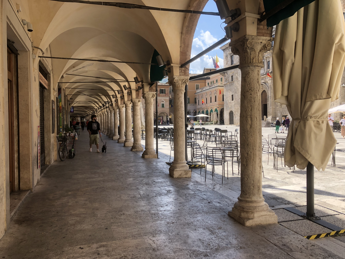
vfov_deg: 49.7
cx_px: 172
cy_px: 130
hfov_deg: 63.4
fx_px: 279
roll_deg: +2.2
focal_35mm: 28
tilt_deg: -1.5
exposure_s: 1/810
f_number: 1.8
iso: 20
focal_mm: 4
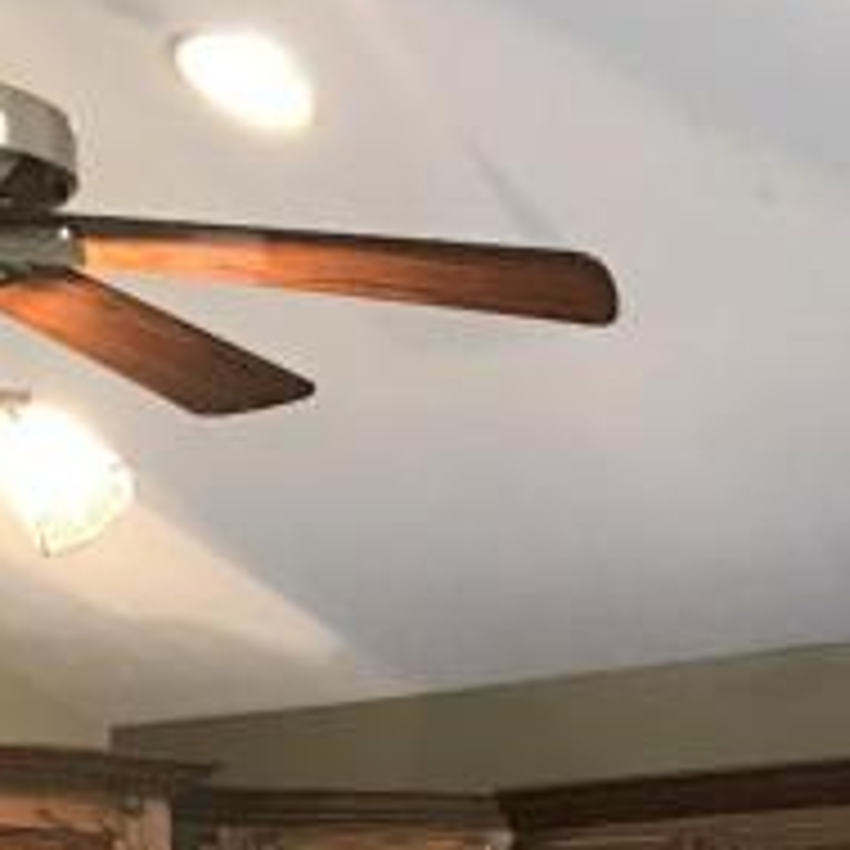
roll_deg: -0.6
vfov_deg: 11.9
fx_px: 3723
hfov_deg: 12.0
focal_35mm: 134
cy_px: 1601
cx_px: 1507
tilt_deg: -5.5
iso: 50
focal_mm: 3.99
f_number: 1.8
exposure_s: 1/15
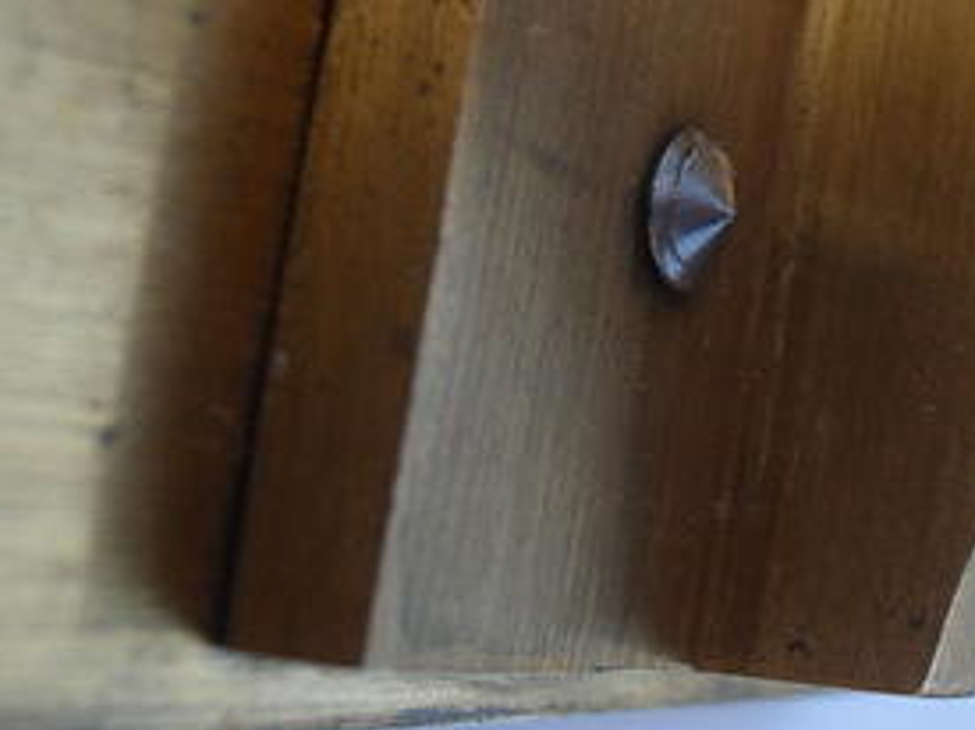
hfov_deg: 20.5
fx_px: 2618
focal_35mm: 93
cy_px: 28
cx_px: 964
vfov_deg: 15.6
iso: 64
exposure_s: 1/100
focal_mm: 7.25
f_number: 3.9
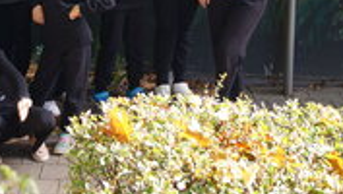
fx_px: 774
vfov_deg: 13.8
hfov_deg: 23.7
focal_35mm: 85
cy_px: -43
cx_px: -17
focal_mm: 24
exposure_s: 1/60
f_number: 4
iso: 125
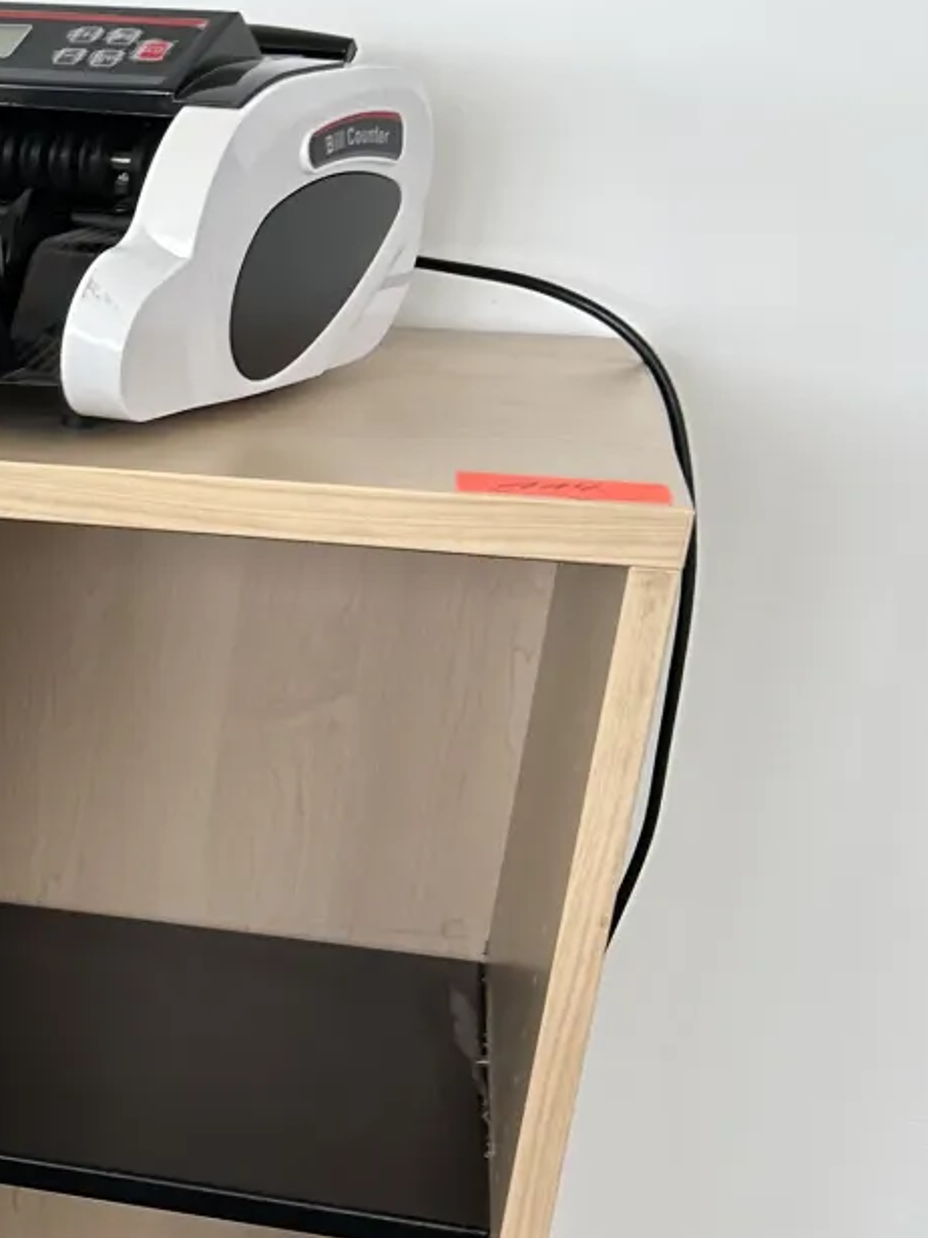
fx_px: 2895
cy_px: 1037
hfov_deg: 15.0
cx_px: -906
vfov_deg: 23.7
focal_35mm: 81
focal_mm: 5.7
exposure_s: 1/121
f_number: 1.5
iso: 64
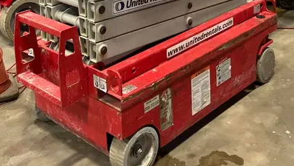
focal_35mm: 56
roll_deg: +2.1
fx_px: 437
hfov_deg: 37.2
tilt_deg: -5.3
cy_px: -76
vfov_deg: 19.1
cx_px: 152
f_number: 1.8
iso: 250
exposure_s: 1/40
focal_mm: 3.99
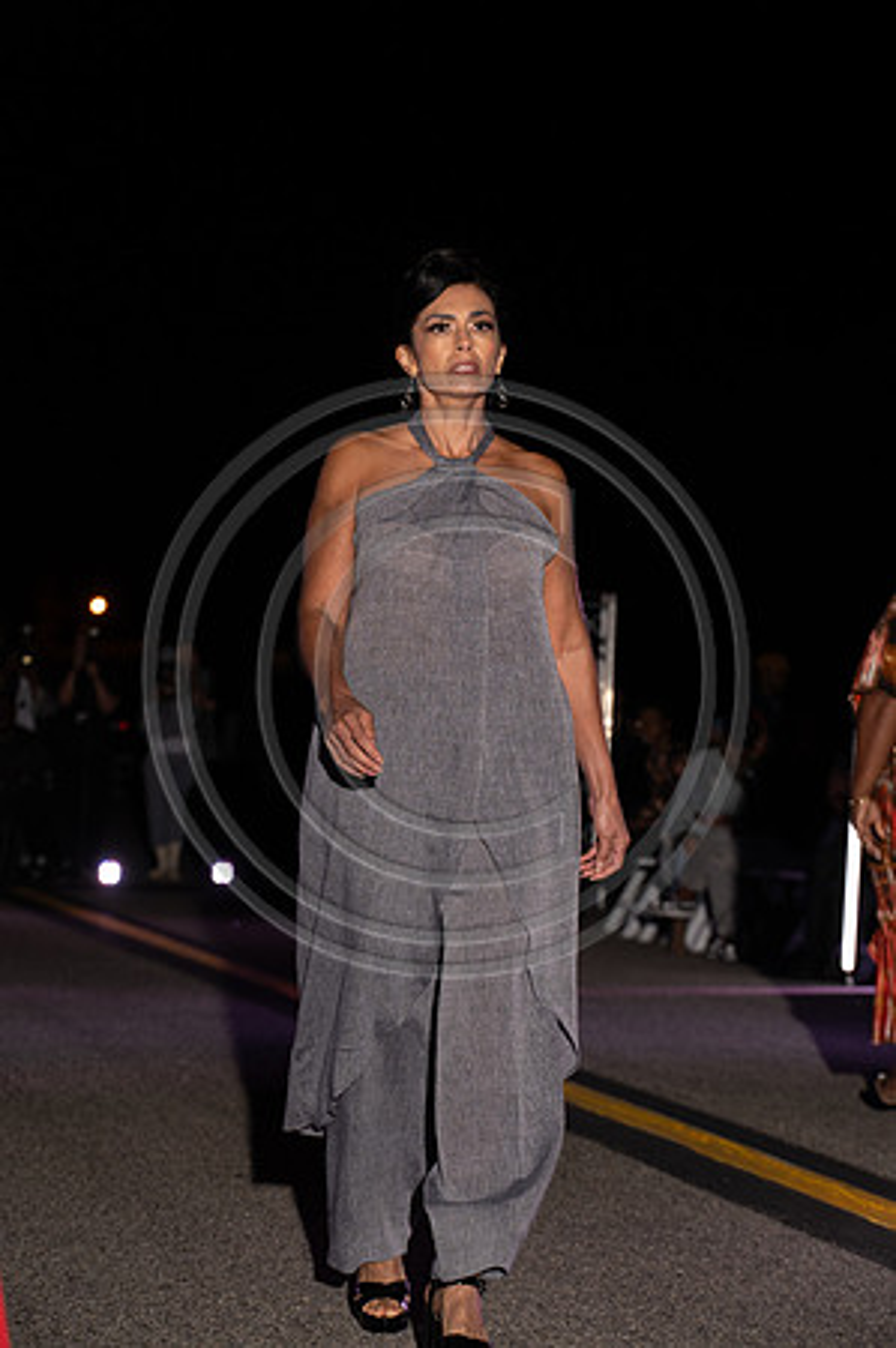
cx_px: 448
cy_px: 674
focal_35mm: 112
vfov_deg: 18.3
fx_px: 4191
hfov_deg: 12.2
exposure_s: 1/200
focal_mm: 112
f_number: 6.3
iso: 1000
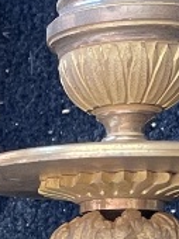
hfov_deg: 7.5
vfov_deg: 10.1
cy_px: 440
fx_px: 1272
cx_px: -266
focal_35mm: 184
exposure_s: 1/50
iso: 160
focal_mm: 4.2
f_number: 1.6
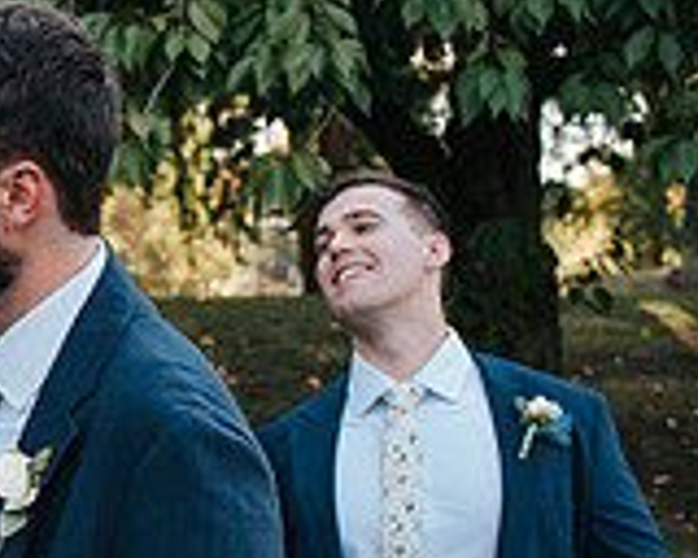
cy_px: 438
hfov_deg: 14.6
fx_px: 2458
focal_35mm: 119
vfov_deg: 12.9
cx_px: -467
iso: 1000
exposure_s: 1/1000
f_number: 4
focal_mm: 35
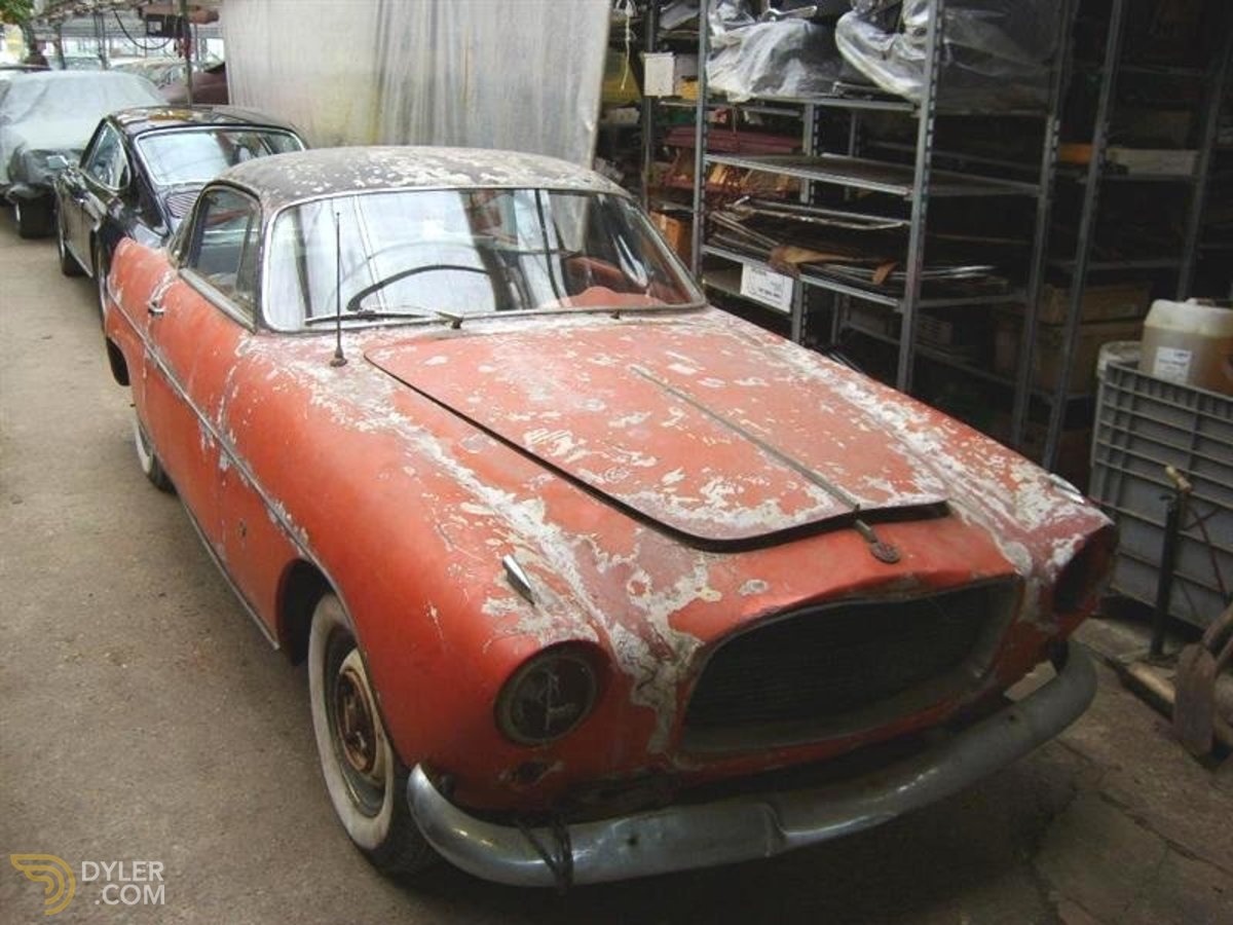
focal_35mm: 35
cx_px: 616
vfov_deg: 40.7
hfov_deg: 52.6
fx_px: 1247
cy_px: 462
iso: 96
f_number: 2.8
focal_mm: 5.8
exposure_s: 1/30
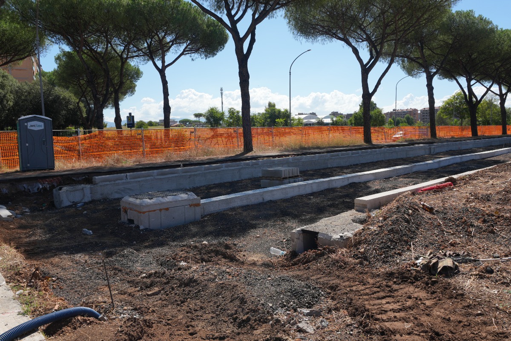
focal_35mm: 27
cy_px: 170
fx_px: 383
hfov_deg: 67.4
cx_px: 256
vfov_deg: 47.9
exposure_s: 1/400
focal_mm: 18
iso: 100
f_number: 6.3
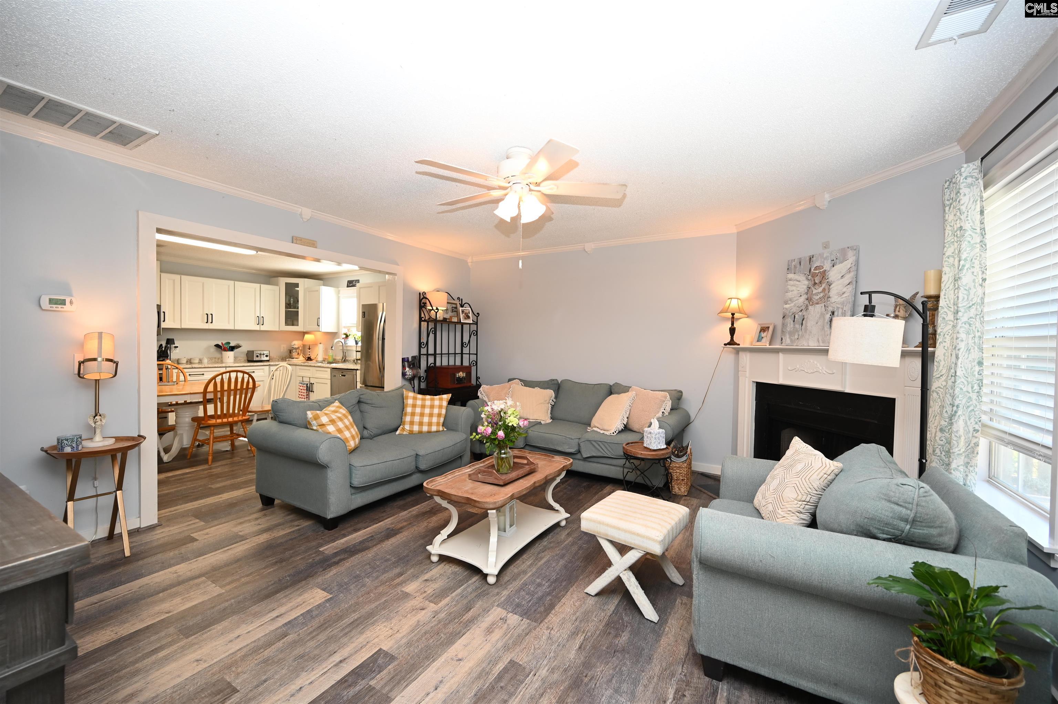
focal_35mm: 14
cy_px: 352
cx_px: 529
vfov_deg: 81.1
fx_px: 411
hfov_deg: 104.3
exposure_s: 1/60
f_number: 4
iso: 450
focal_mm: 14
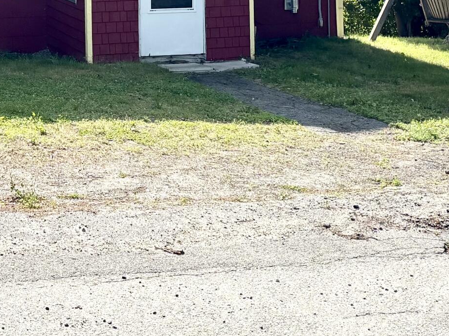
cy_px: -79
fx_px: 1102
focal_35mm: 85
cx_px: 25
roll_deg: +0.6
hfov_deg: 22.3
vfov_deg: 16.6
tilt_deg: -2.3
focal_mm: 5.96
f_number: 1.6
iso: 50
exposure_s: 1/2024
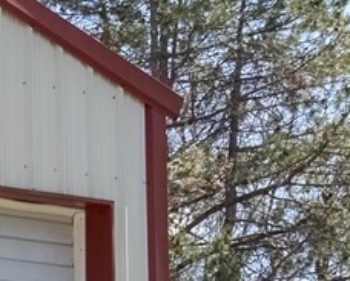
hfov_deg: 7.8
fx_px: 2124
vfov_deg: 7.4
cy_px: 474
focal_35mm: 205
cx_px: -810
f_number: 10
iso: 200
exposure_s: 1/8000
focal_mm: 29.4
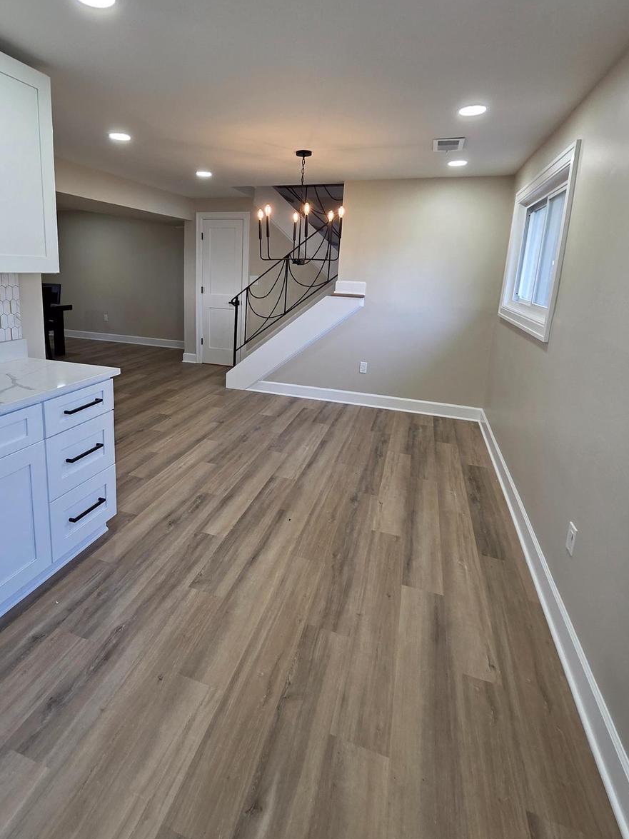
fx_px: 412
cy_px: 351
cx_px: 251
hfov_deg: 73.9
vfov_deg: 90.3
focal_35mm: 17
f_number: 2.2
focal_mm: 2.2
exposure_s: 1/60
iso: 100
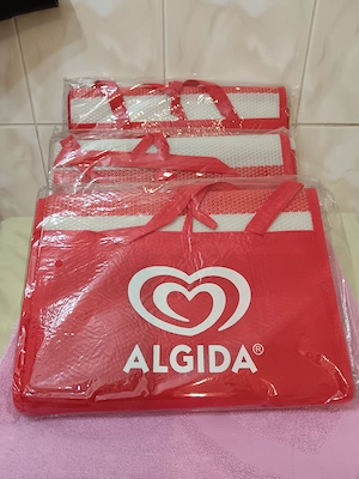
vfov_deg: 65.3
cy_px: 240
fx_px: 373
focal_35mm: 27
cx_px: 180
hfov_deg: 51.4
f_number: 1.9
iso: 630
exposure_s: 1/50
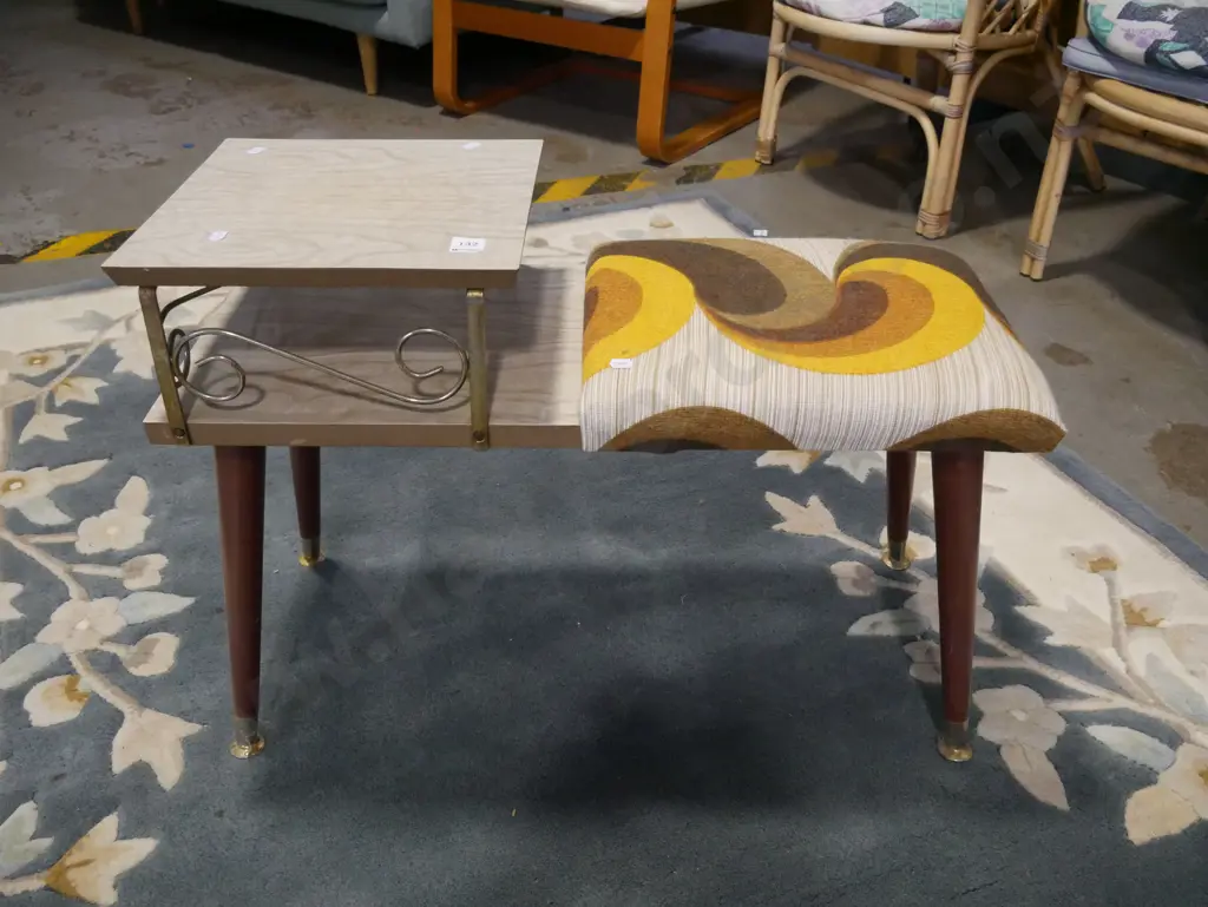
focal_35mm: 30
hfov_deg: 59.9
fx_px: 1047
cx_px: 604
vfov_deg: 46.8
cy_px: 454
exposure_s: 1/125
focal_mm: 15
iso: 3200
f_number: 5.6
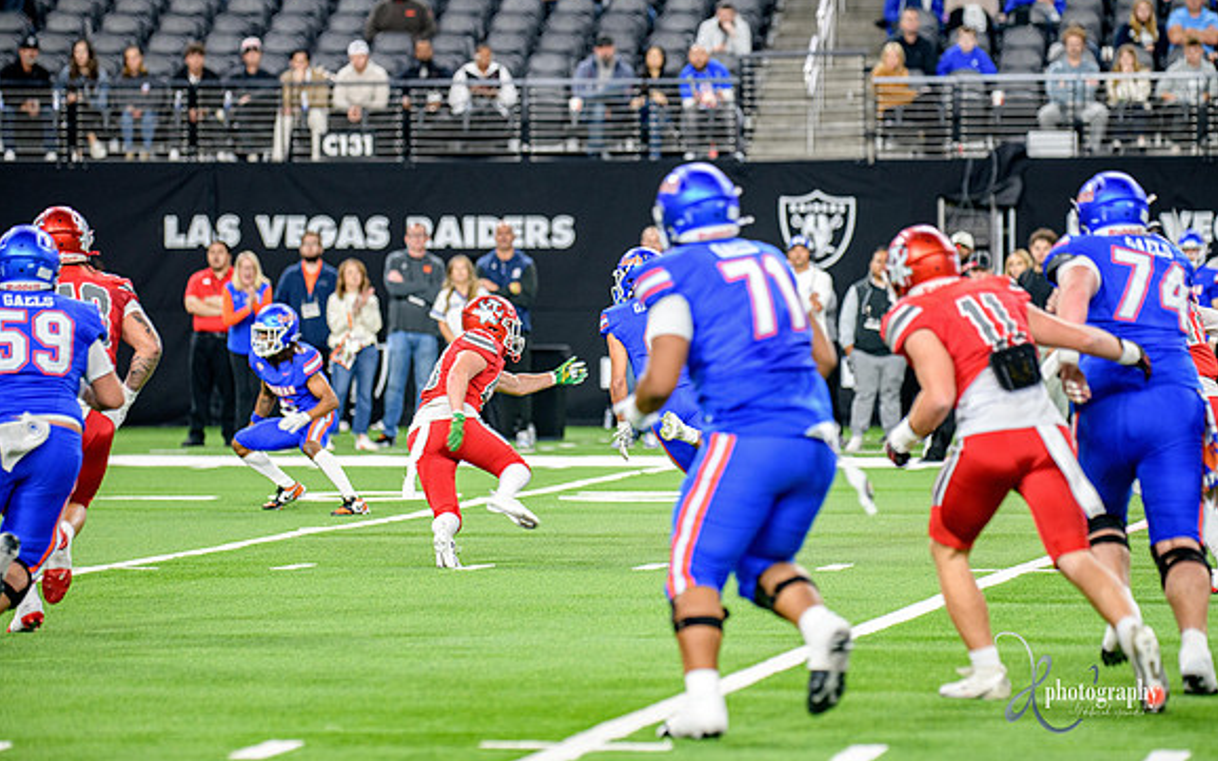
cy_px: 378
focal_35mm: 215
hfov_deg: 9.8
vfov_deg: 6.1
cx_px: 609
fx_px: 7135
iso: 1250
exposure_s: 1/400
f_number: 2.8
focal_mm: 210
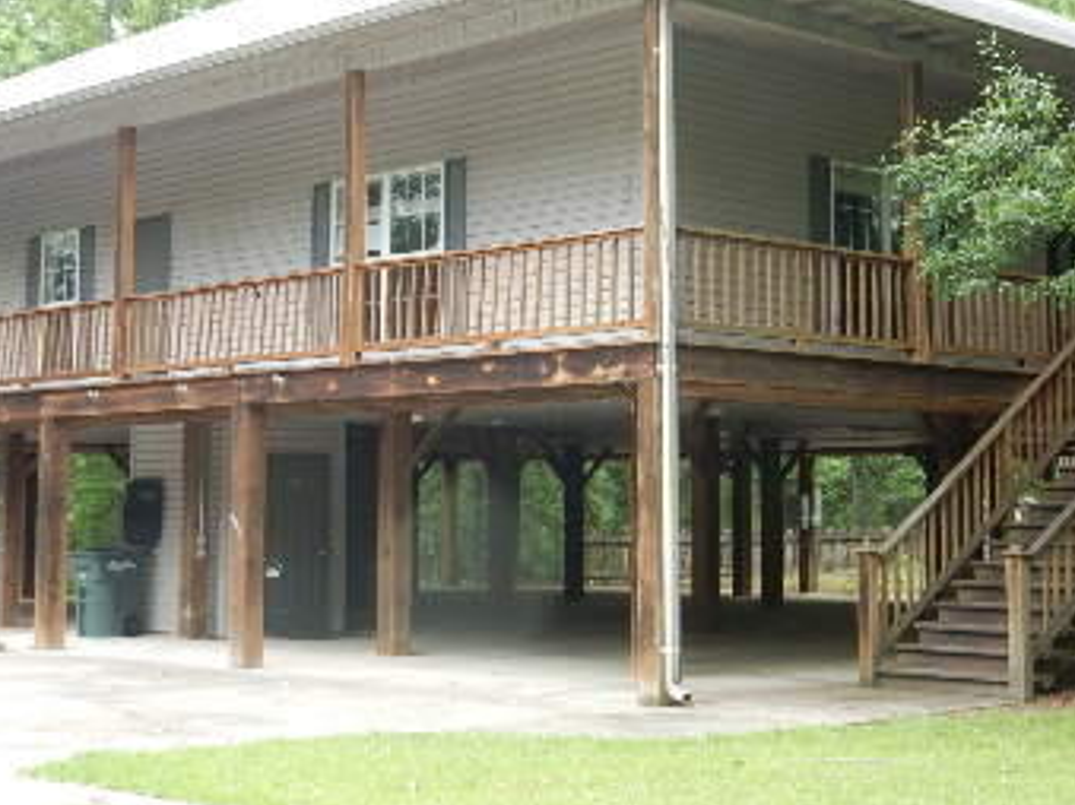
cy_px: 225
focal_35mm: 68
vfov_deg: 21.5
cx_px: 593
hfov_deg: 28.6
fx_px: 2111
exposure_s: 1/60
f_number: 4
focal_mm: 6.4
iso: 125
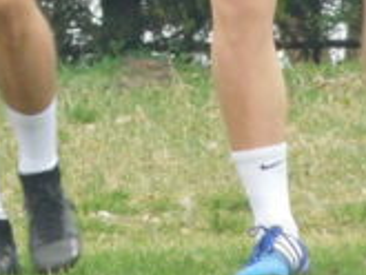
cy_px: -233
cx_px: -153
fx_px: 36906
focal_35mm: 3488
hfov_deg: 0.6
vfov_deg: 0.4
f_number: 6.4
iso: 400
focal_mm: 132.8
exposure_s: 1/80
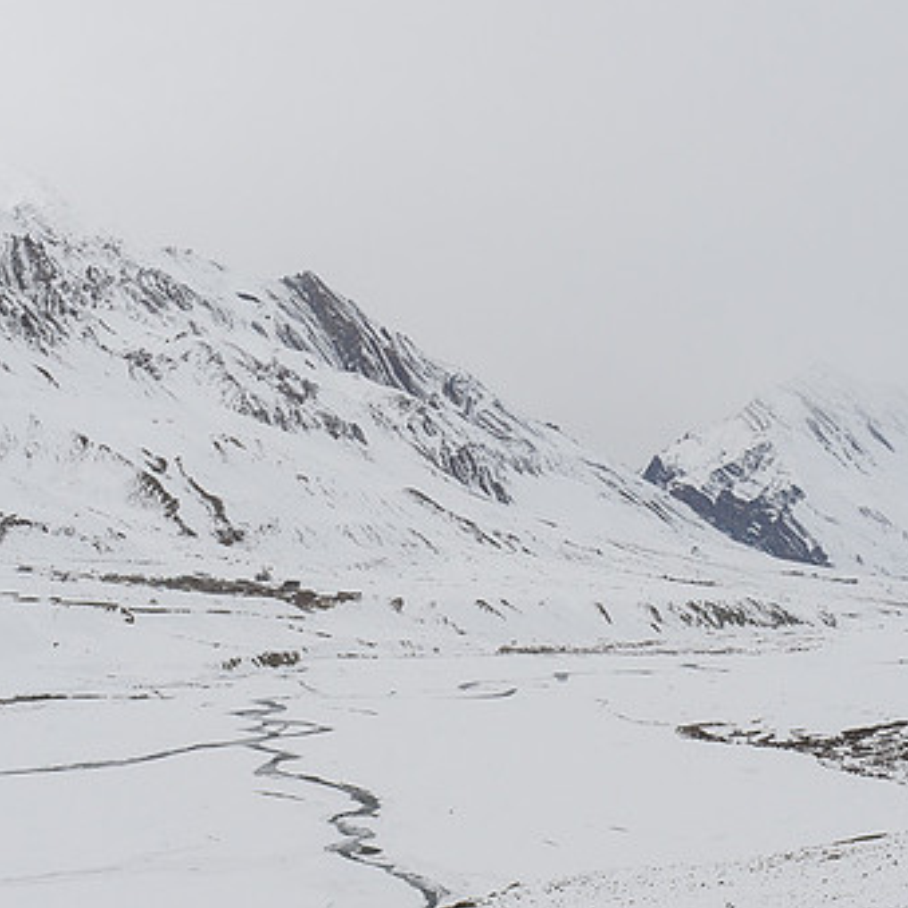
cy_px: 457
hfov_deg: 21.6
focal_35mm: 80
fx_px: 2374
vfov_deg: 21.7
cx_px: 493
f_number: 16
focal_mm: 55
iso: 400
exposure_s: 1/800
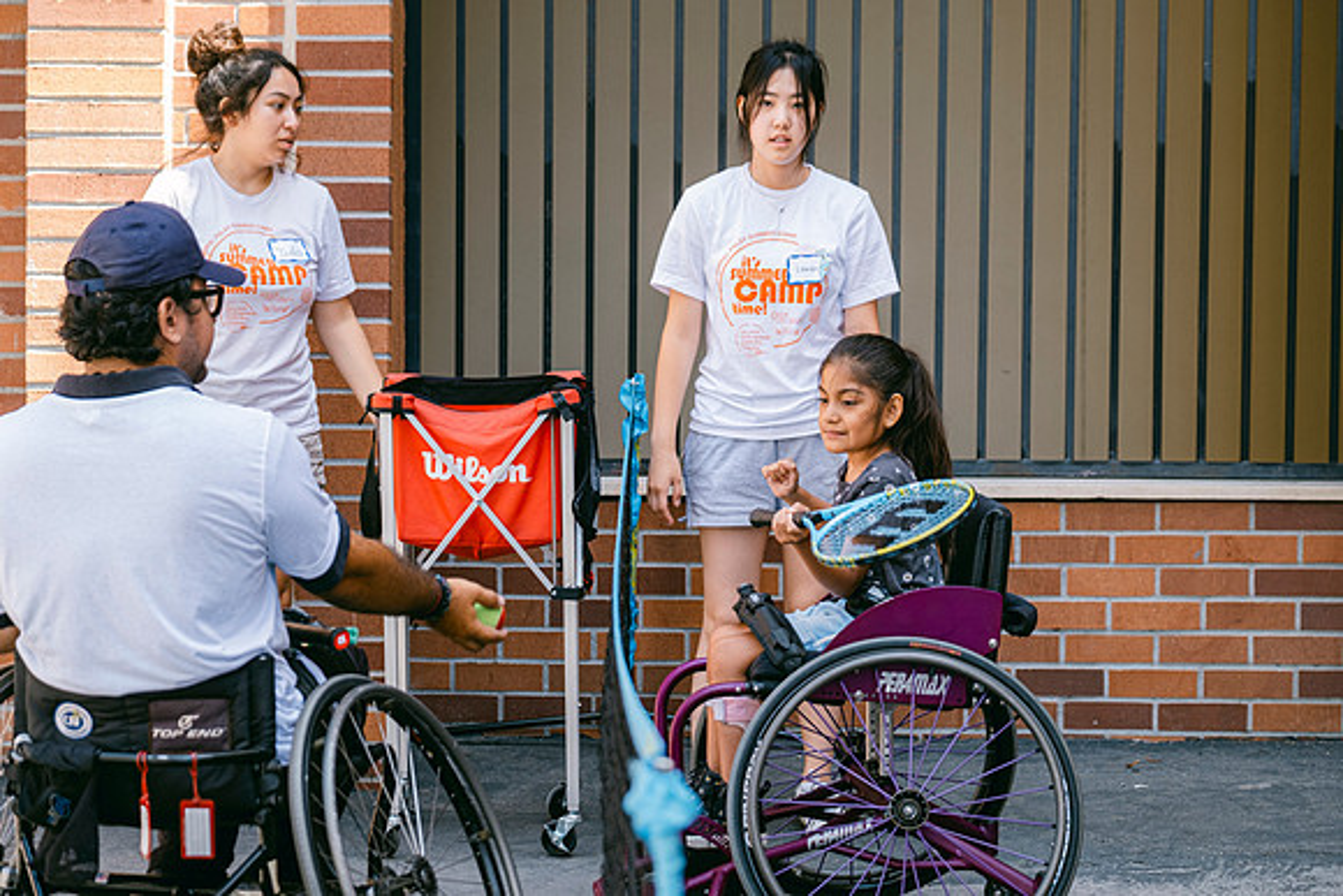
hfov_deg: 19.1
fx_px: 3992
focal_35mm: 107
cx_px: 672
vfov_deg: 12.8
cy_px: 448
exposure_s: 1/140
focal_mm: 71.5
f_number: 2.8
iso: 160
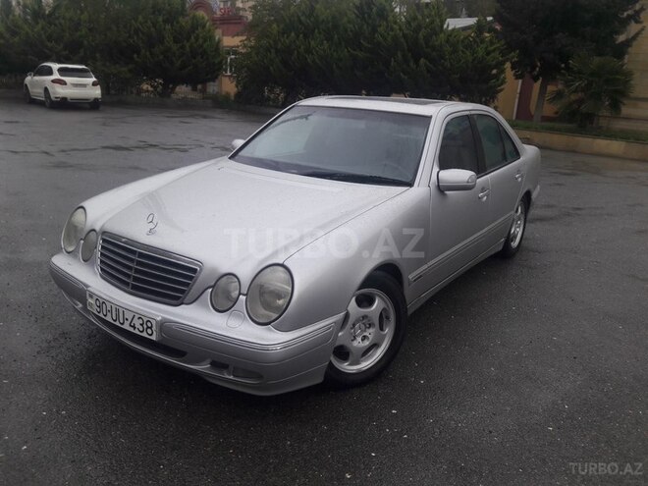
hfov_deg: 63.4
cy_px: 243
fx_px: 524
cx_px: 324
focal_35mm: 28
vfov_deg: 49.7
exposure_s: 1/137
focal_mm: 3.7
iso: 40
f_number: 1.9
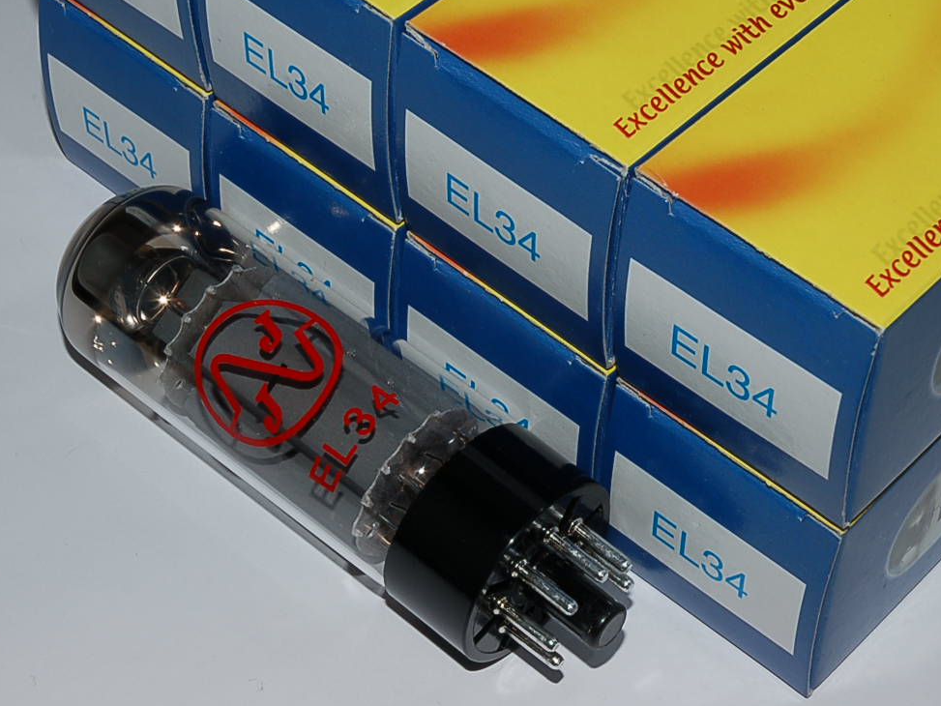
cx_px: 512
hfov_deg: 20.0
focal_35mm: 98
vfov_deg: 15.1
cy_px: 255
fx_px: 2664
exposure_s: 1/60
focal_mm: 44
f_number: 22
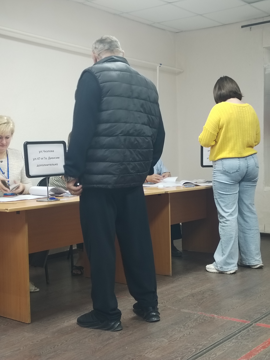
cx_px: 135
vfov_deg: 37.5
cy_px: 180
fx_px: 530
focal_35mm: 51
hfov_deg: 28.6
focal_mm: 4.75
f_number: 1.8
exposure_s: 1/33.3
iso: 349
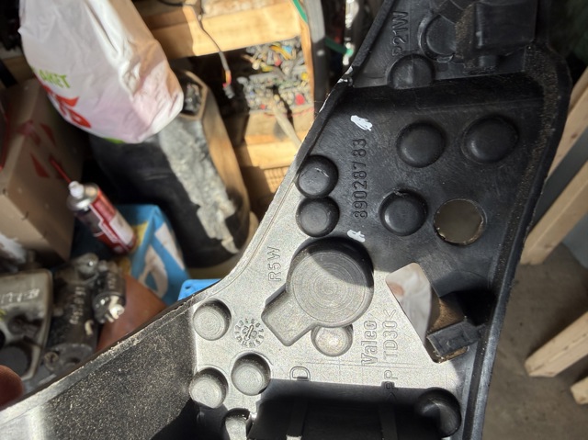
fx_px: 407
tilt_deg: -46.7
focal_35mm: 24
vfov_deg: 56.8
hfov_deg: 71.6
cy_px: 220
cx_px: 294
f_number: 2.2
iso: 50
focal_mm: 2.22
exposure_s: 1/336
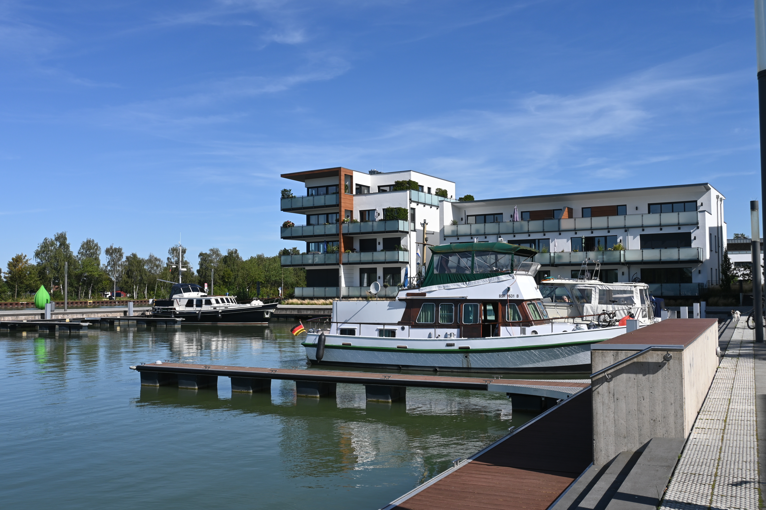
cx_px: 383
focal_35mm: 34
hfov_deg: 56.1
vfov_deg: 39.1
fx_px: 718
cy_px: 255
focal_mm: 22.5
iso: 100
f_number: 8
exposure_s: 1/400
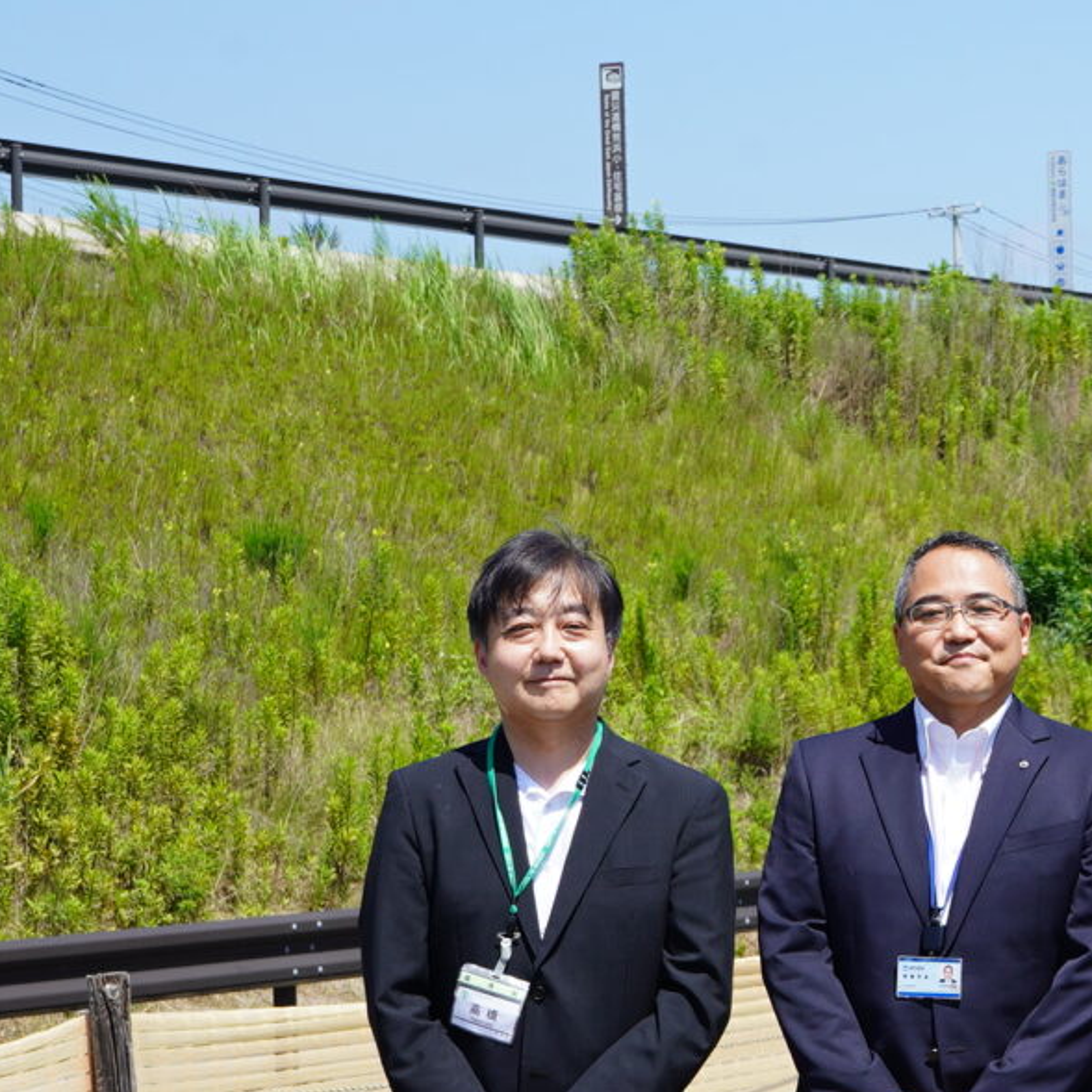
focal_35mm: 119
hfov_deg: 14.3
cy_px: 768
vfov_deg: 14.6
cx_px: 1183
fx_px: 4247
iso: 100
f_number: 10
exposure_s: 1/125
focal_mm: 43
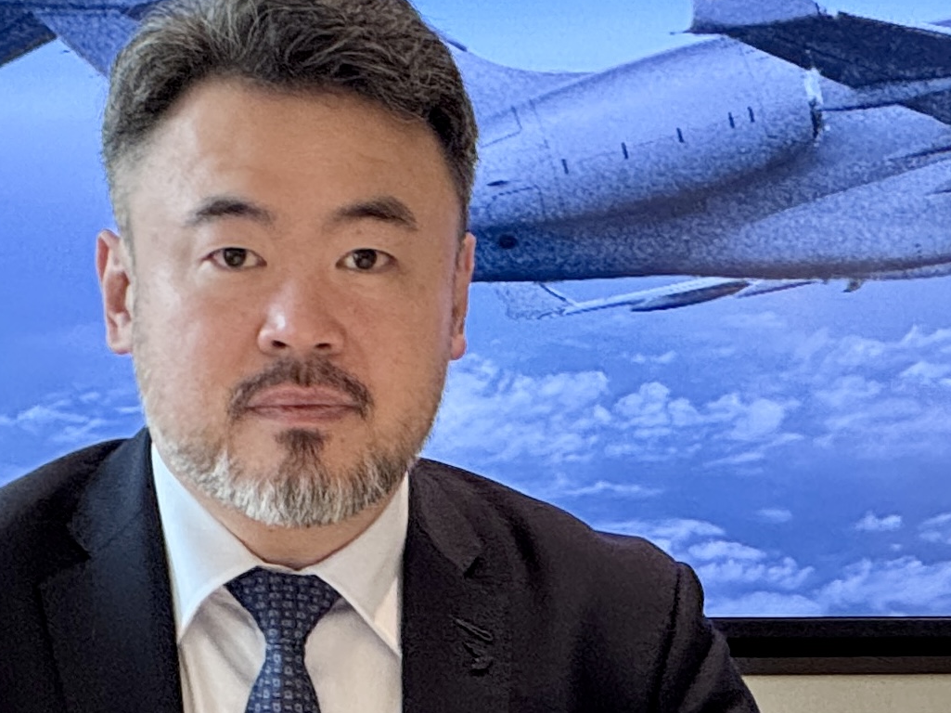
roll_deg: +1.2
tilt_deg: -2.3
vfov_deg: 5.2
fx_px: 7827
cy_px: 166
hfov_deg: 6.9
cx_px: 1020
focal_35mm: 285
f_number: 2.8
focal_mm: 9
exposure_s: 1/60
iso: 320
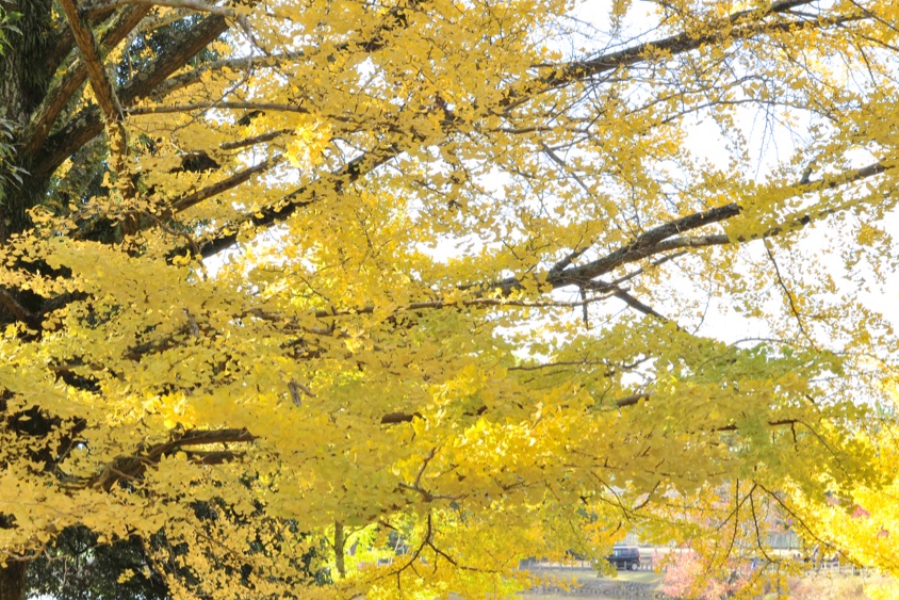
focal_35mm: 91
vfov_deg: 14.9
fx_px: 2273
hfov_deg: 22.2
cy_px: 548
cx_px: 267
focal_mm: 48
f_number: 13
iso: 400
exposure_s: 1/60
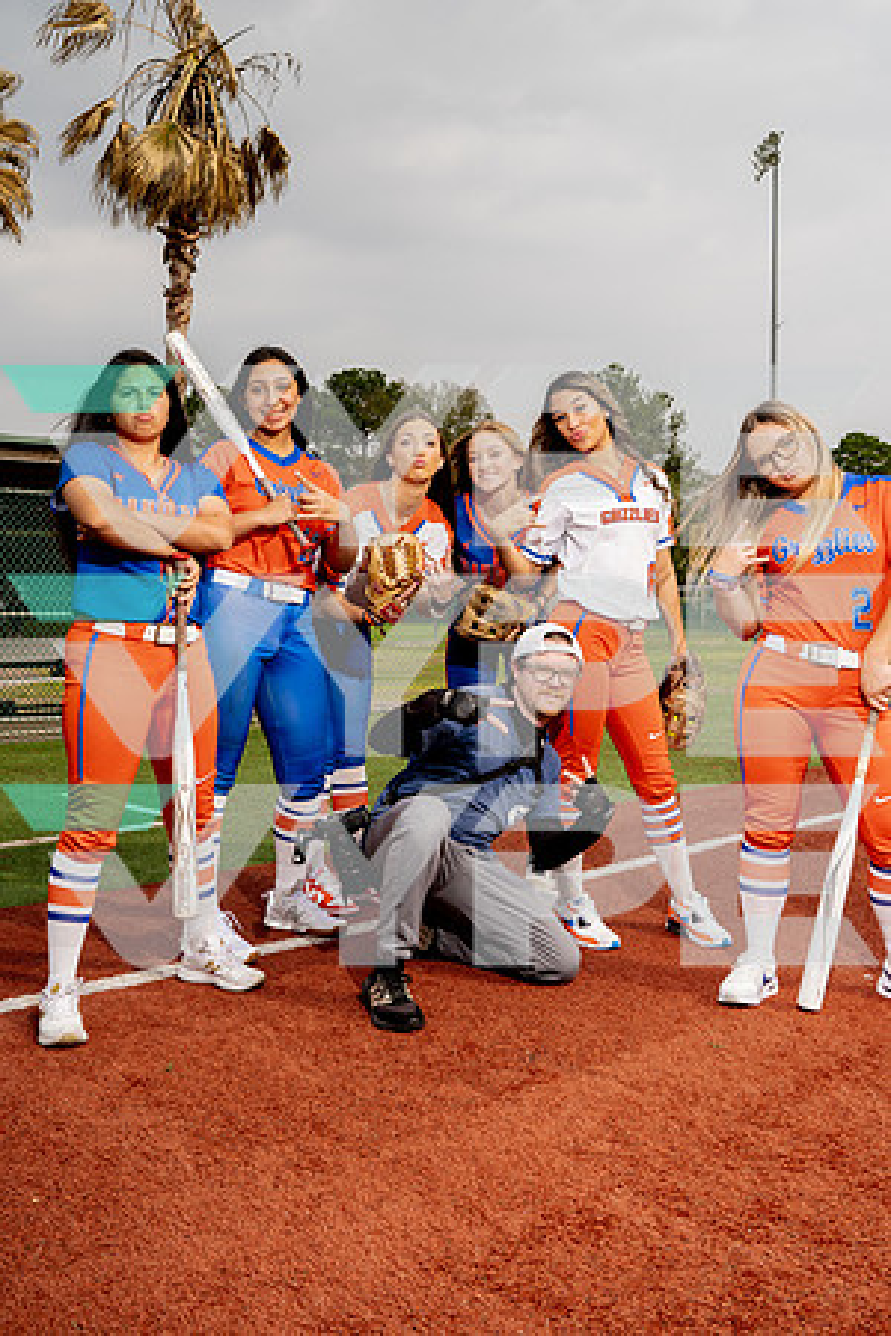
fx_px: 1299
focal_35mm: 35
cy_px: 668
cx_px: 446
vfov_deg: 54.4
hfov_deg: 37.9
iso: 125
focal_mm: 35
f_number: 8
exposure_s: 1/250
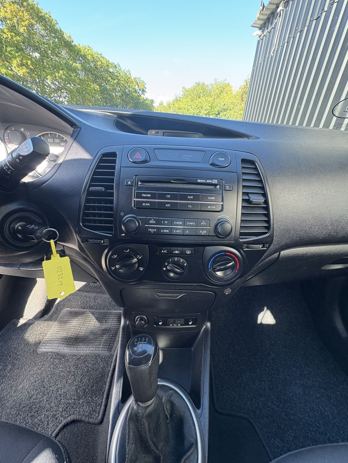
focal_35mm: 14
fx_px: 188
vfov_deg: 102.1
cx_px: 174
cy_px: 232
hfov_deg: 85.7
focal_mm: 2.22
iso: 200
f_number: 2.2
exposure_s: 1/99
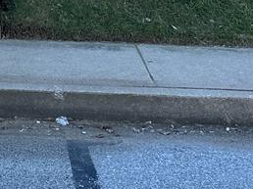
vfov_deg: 9.9
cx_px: -141
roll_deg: +1.0
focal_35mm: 134
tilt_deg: +7.6
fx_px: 978
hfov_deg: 13.7
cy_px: -245
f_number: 1.78
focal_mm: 6.86
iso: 80
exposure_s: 1/910
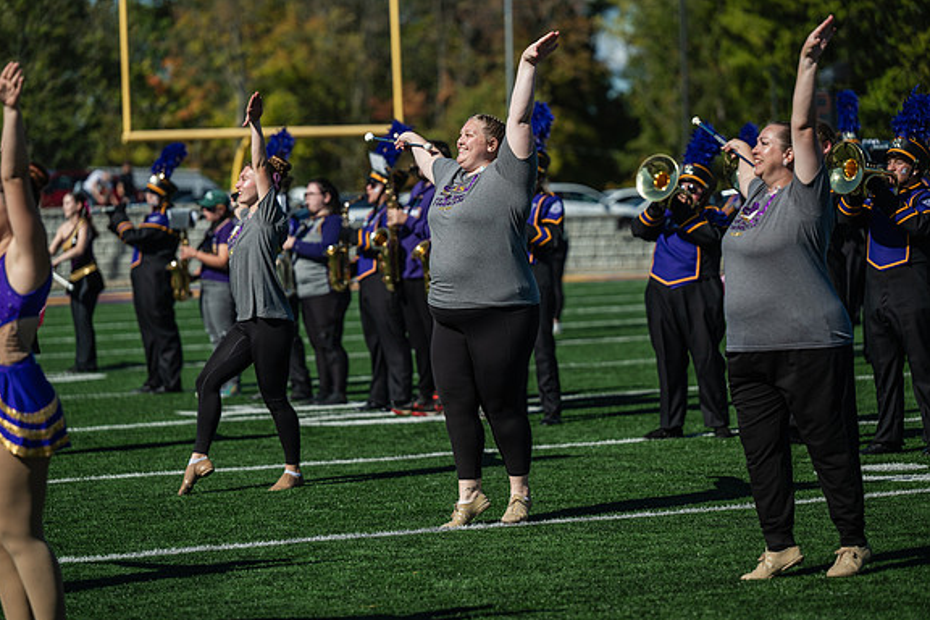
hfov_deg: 14.6
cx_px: 465
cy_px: 311
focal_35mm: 141
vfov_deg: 9.7
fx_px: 3642
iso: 80
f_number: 3.2
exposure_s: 1/2000
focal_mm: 140
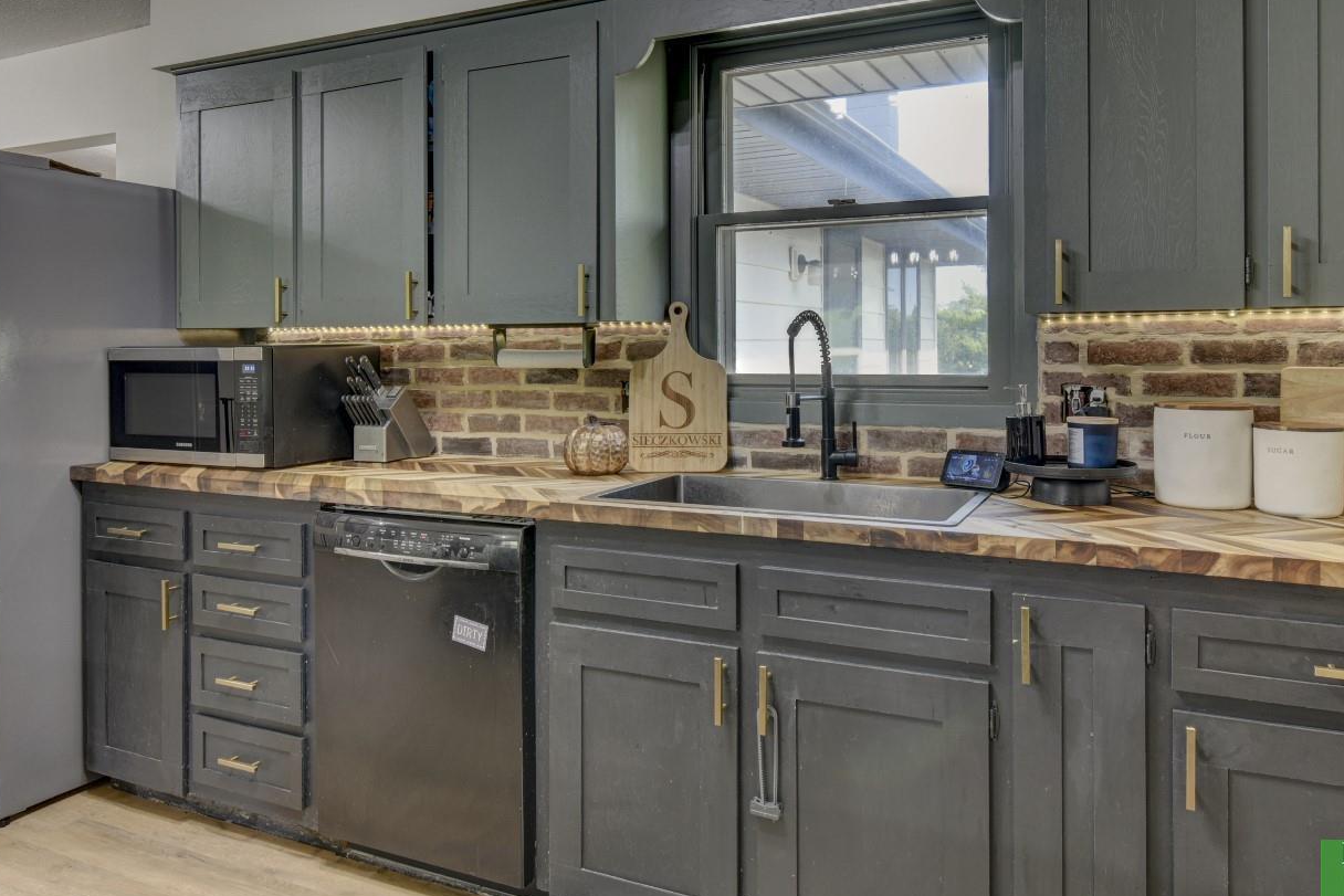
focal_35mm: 26
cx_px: 691
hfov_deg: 70.1
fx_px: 958
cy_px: 317
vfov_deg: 49.5
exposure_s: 1/5
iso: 400
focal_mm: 13
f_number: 8
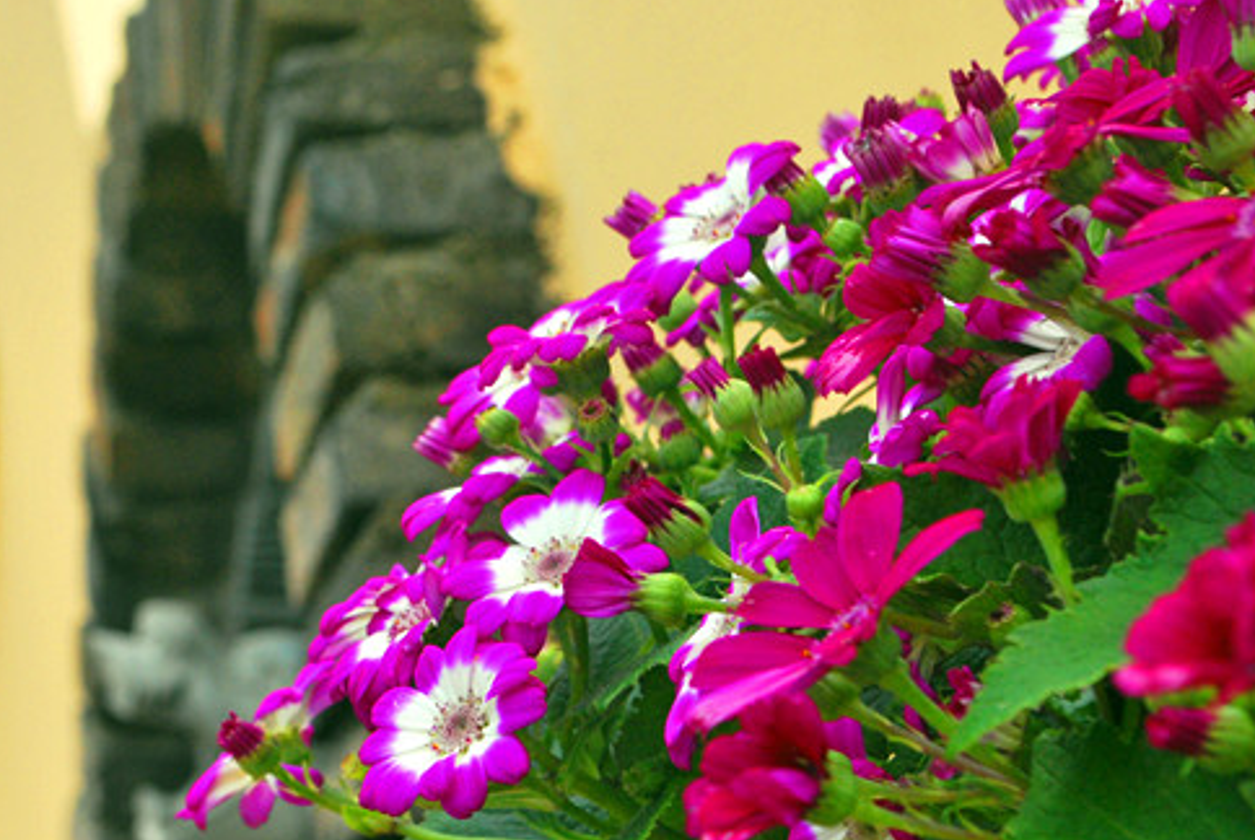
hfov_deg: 17.9
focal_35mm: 114
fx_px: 3979
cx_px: 423
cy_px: 611
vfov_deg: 12.0
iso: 400
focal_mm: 46
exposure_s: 1/320
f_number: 9
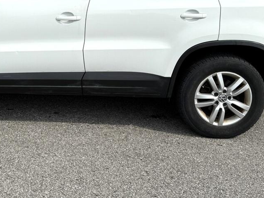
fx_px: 366
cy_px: 6
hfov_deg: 38.2
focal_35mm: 48
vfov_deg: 28.6
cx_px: 54
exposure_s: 1/8130
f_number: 1.78
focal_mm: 6.76
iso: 80
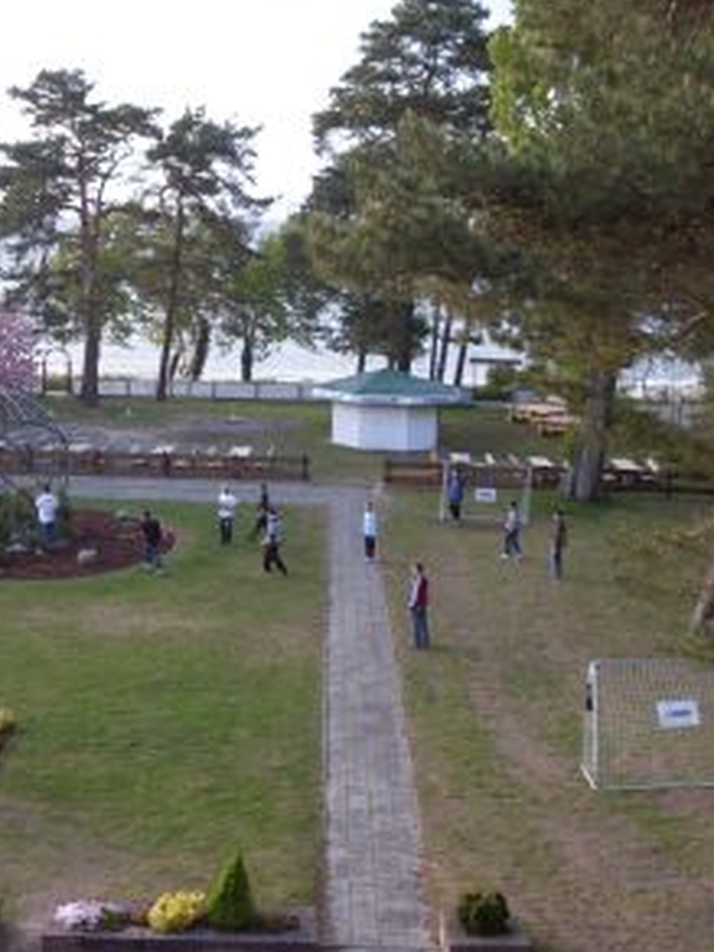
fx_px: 1430
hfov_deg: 27.8
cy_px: 469
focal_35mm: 52
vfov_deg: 36.8
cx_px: 235
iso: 80
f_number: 2.8
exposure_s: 1/125
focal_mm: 6.3
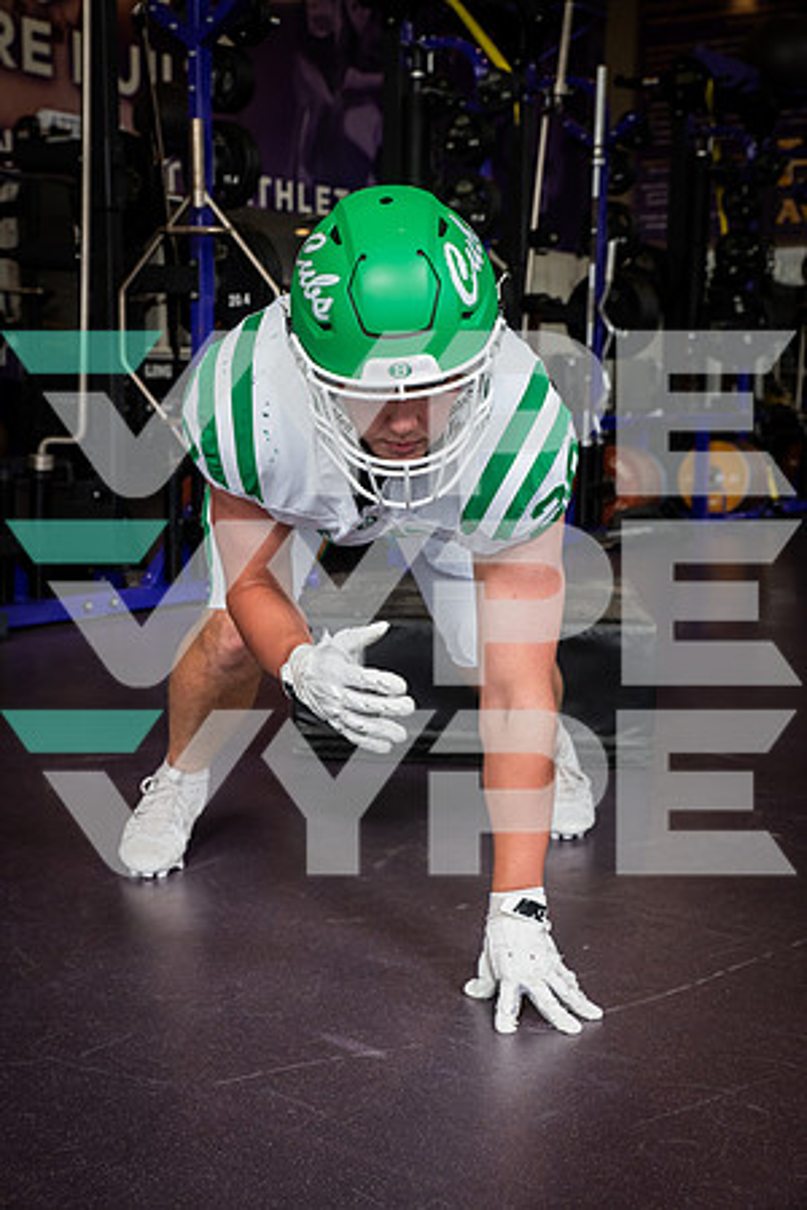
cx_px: 404
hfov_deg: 26.0
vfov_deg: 38.2
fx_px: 1748
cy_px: 605
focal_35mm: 52
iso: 800
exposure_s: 1/250
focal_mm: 52
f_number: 7.1
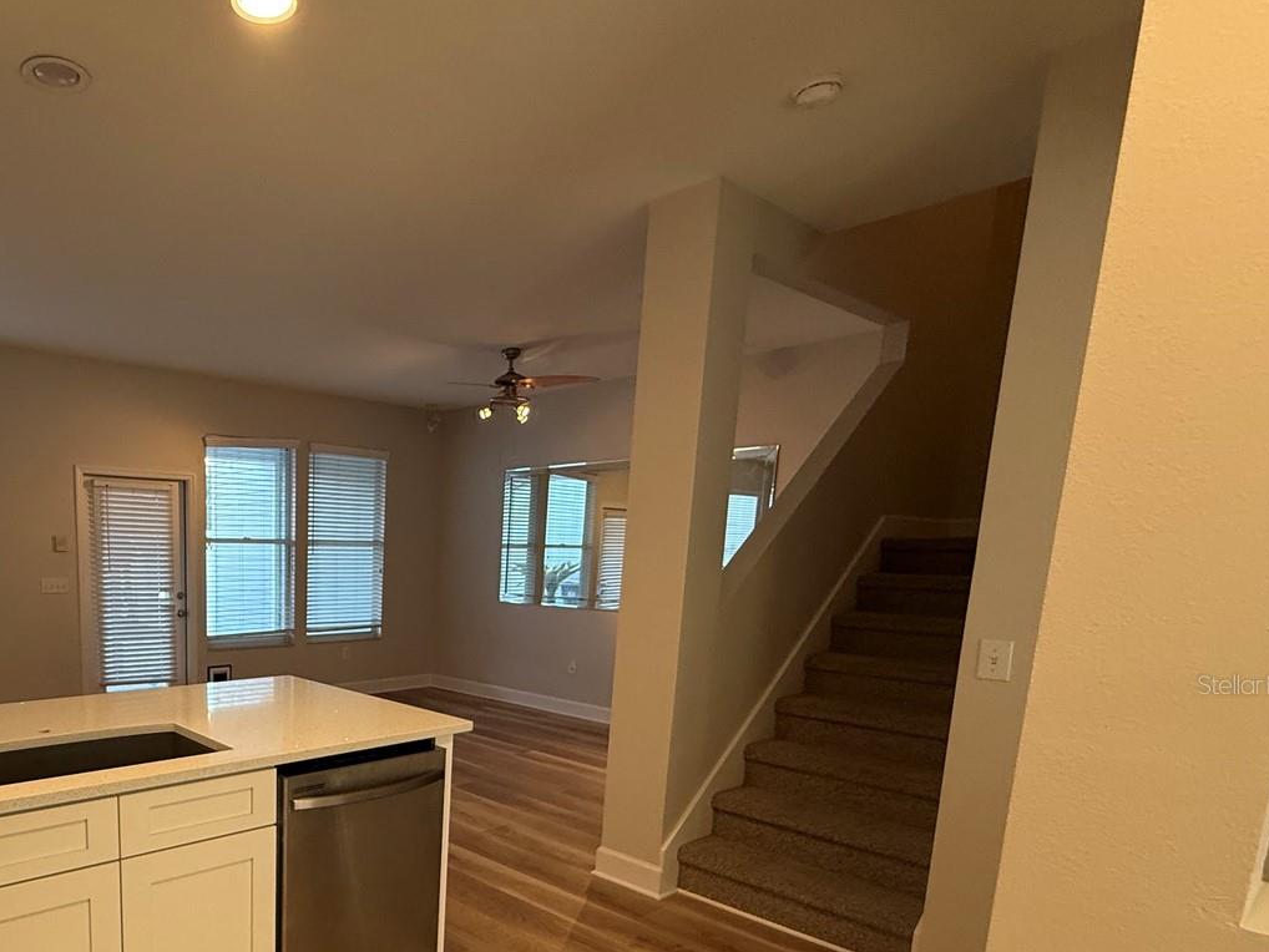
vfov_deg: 58.7
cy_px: 684
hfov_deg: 71.2
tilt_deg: -10.1
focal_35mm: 22
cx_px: 318
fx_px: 807
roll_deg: -0.9
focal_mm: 2.22
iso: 250
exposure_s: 1/120
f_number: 2.2
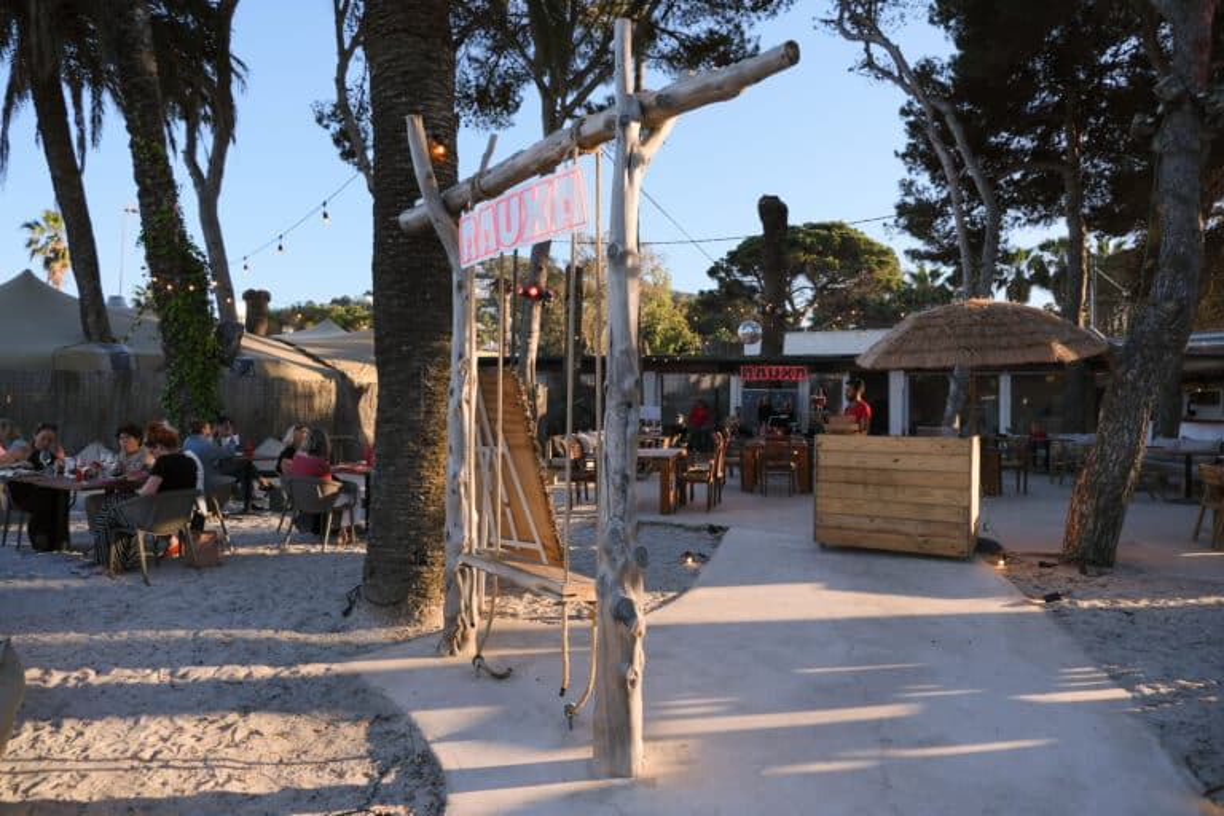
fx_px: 782
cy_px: 408
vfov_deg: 55.1
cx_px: 612
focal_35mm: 23
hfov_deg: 76.1
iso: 320
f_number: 4
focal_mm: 15
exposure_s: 1/1300
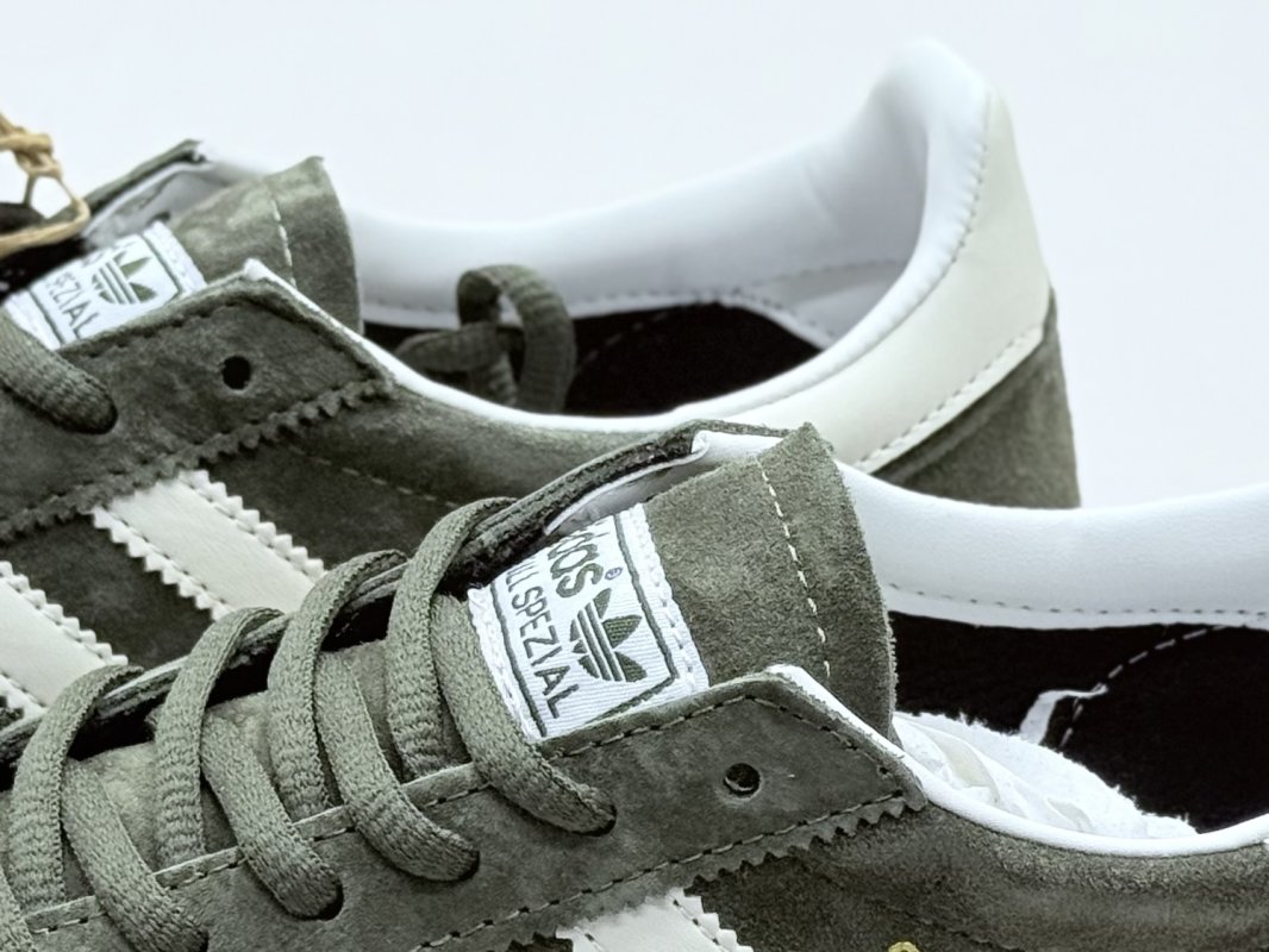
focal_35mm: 48
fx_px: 1760
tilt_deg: -24.2
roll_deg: -1.0
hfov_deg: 39.6
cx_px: 634
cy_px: 476
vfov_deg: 30.3
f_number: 1.78
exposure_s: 1/570
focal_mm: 6.76
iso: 64
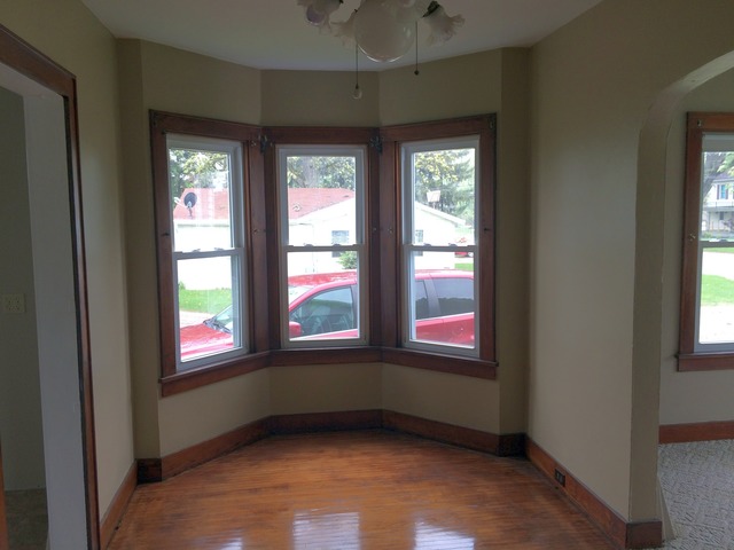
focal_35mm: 29
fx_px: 615
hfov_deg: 61.7
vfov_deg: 48.2
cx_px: 367
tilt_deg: -4.8
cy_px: 275
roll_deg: +1.2
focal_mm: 4.15
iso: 40
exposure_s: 1/60
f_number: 2.2
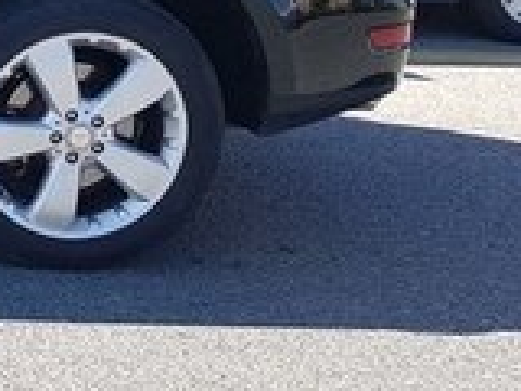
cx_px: -430
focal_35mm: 107
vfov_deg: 13.7
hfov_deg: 15.6
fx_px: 1610
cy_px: 11
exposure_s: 1/732
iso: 40
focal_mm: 4.2
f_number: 1.7
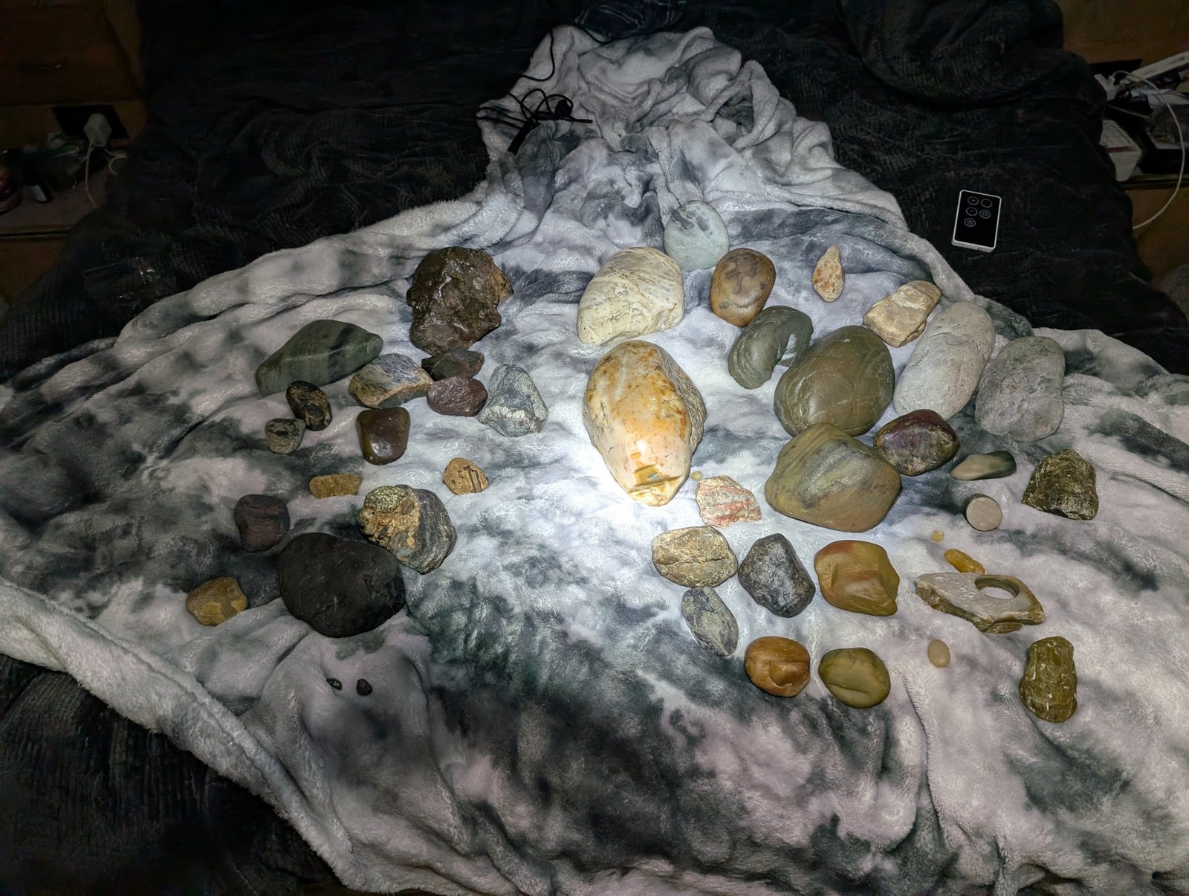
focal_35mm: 24
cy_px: 448
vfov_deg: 56.9
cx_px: 594
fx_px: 826
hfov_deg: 71.5
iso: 65
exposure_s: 1/36
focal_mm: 6.9
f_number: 1.68
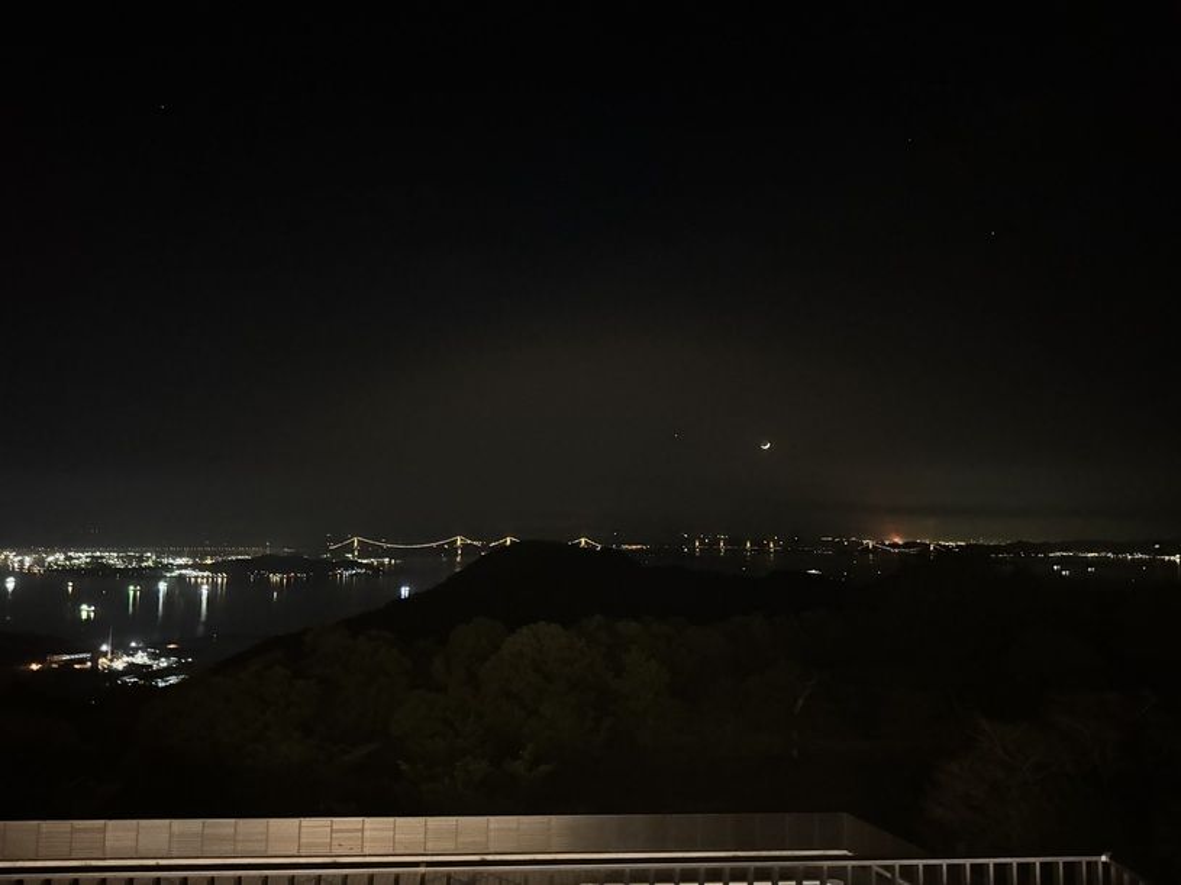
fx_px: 819
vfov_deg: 56.8
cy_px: 442
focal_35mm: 24
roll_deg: -1.1
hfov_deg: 71.6
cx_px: 590
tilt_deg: +5.0
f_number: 1.78
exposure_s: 1/15
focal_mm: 6.76
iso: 6400
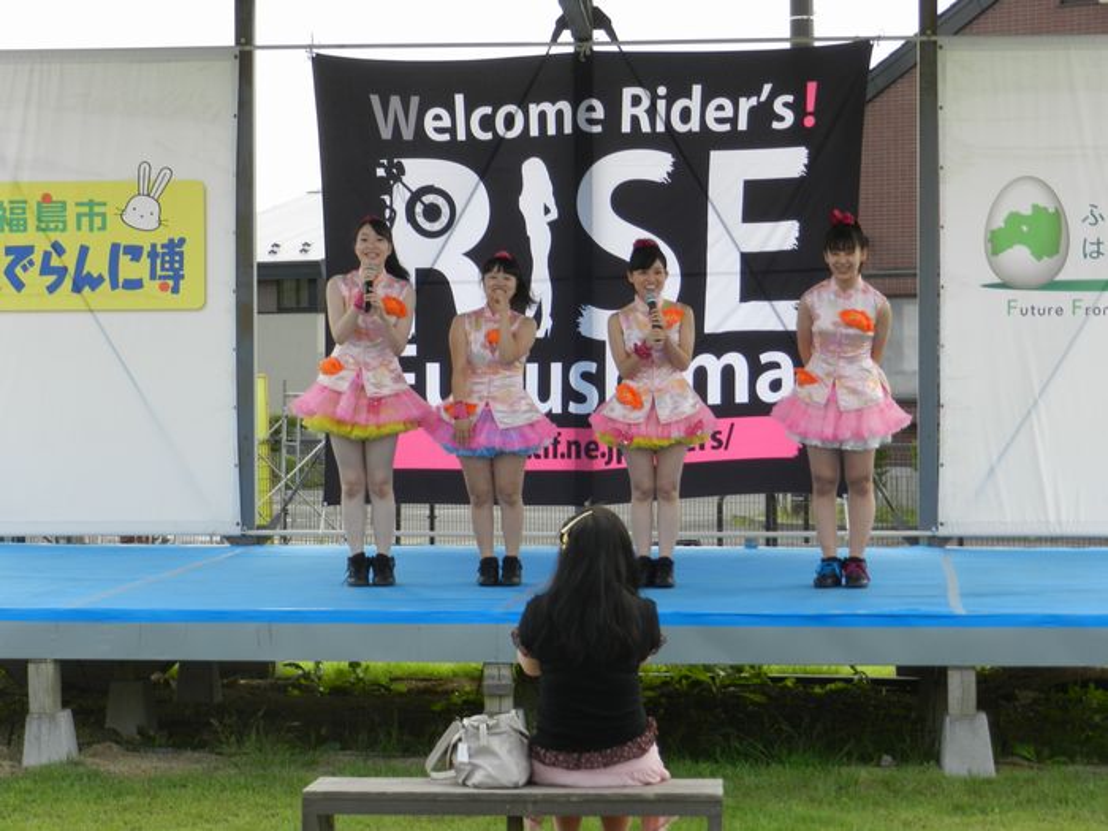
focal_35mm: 100
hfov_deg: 19.6
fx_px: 3201
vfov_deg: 14.8
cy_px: 416
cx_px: 554
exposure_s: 1/250
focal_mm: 17.7
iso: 160
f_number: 4.6
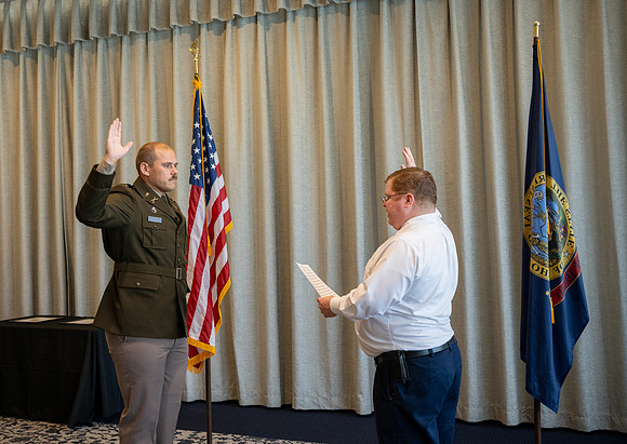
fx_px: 756
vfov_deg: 32.6
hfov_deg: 44.6
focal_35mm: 43
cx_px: 226
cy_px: 177
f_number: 2.8
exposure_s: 1/125
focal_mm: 33.5
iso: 200
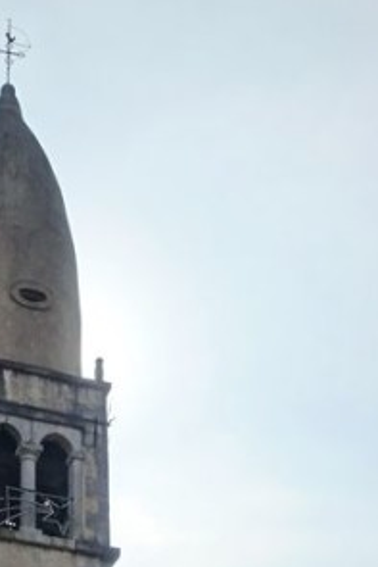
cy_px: 892
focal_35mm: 84
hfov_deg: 16.0
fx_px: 1321
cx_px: 15
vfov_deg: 20.2
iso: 125
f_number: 4
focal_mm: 8.8
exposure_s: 1/400
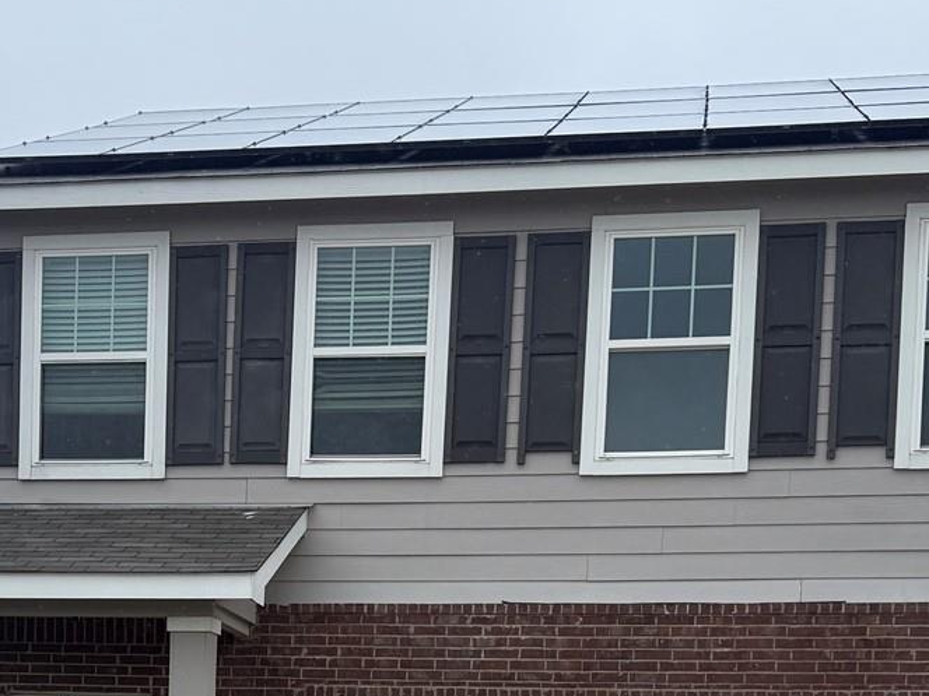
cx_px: 213
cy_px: 918
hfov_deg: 25.9
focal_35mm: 74
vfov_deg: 18.4
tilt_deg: +1.1
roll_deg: -2.1
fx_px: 1986
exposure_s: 1/1770
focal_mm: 6.76
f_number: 1.78
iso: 80
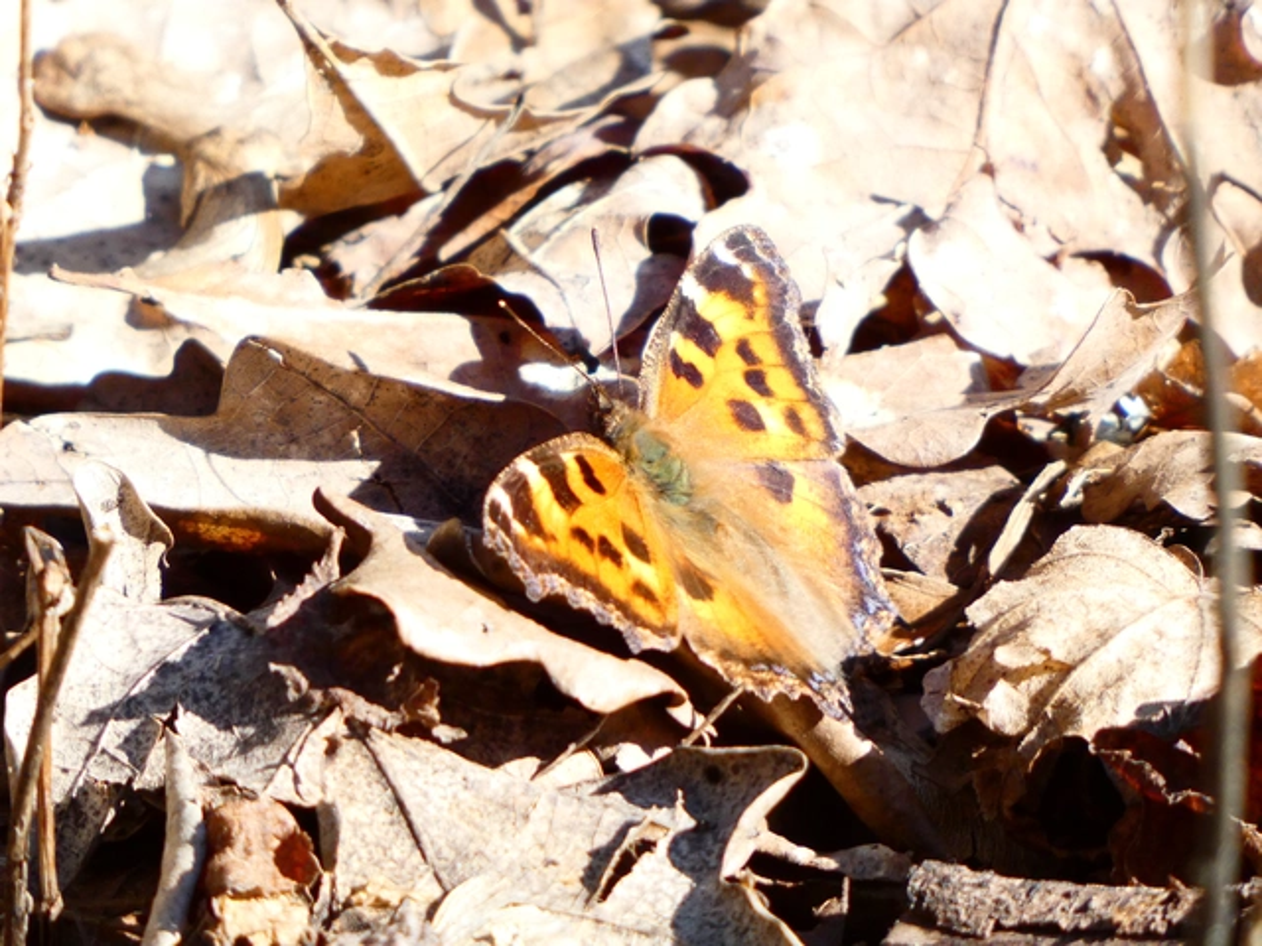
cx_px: 631
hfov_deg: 1.7
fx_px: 43749
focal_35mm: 1200
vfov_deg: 1.2
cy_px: 473
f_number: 5.9
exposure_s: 1/320
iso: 200
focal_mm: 215
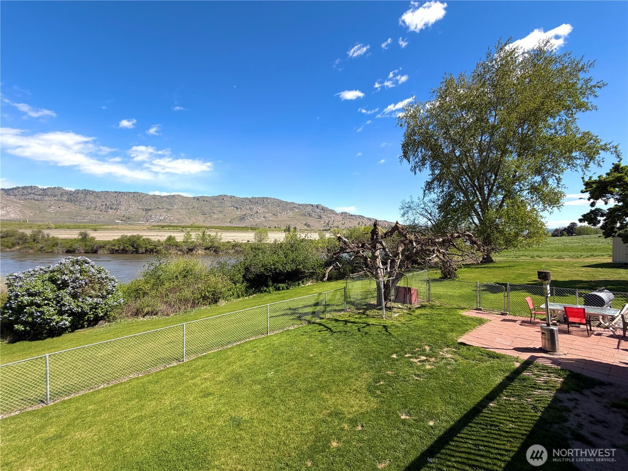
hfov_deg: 102.1
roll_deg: -0.6
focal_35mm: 14
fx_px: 254
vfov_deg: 85.7
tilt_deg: -0.5
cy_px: 236
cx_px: 314
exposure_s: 1/770
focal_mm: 2.22
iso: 25
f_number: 2.2
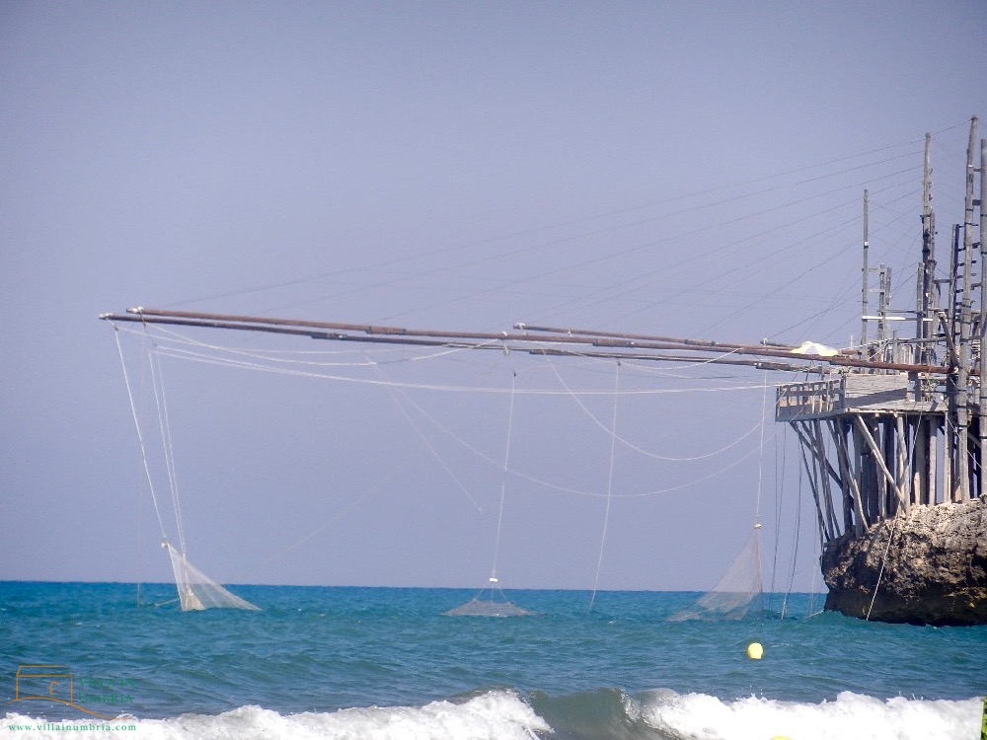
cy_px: 370
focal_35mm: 292
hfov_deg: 6.8
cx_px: 494
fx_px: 8326
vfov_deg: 5.1
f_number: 5.3
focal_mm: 52.6
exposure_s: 1/640
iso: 160
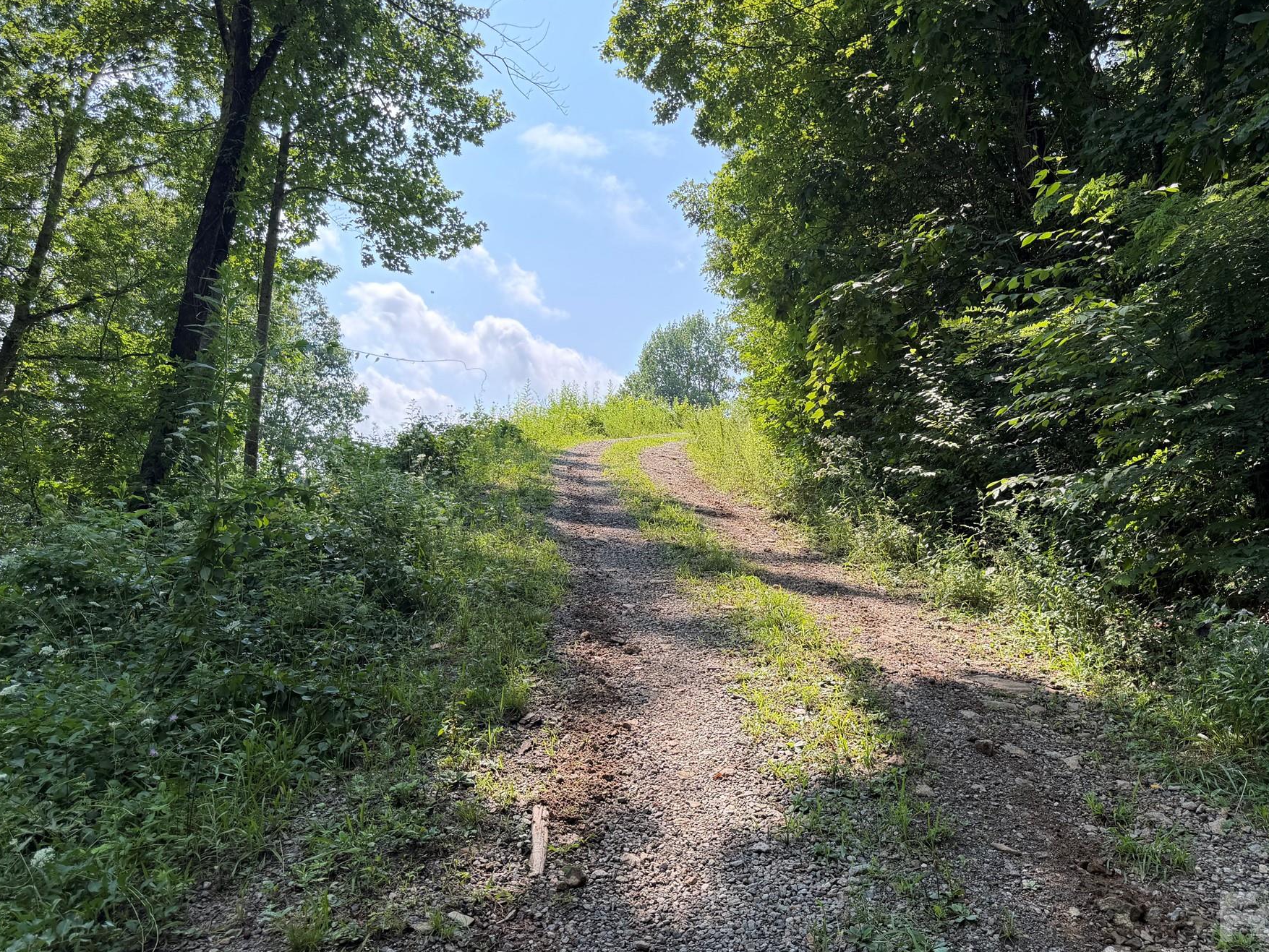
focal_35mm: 28
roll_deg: -1.9
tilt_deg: +6.0
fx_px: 1027
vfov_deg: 49.8
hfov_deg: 63.2
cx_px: 710
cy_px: 479
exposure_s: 1/1032
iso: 80
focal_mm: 6.76
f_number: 1.78
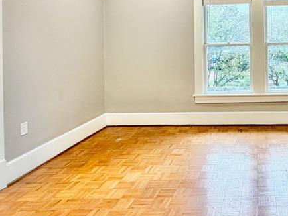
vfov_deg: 41.2
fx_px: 275
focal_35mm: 33
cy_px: 43
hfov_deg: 48.7
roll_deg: +0.7
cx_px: 265
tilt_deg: -0.9
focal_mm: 2.22
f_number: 2.2
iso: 250
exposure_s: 1/60
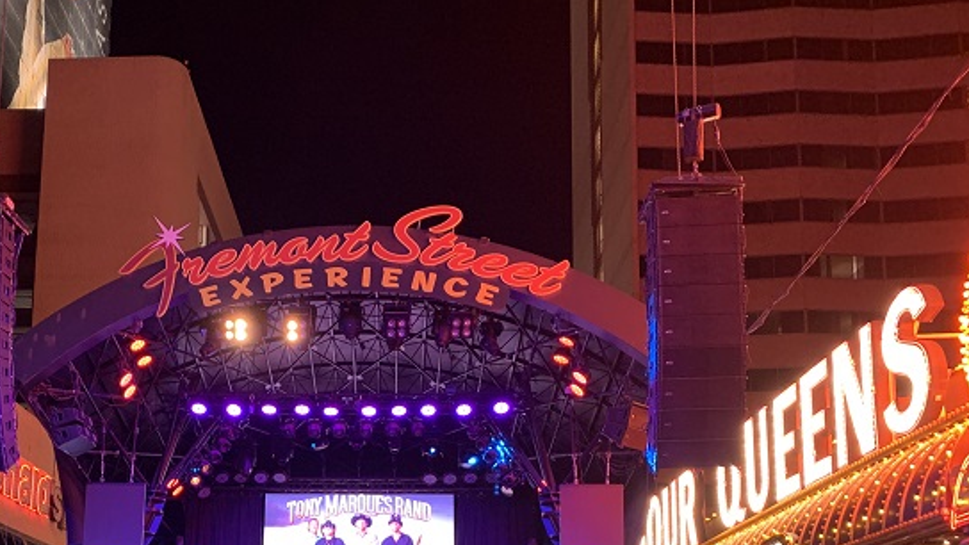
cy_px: 533
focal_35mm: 42
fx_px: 1079
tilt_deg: +6.1
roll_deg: -1.3
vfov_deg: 26.9
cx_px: 325
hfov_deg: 47.6
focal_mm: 4.25
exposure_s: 1/49
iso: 125
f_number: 1.8
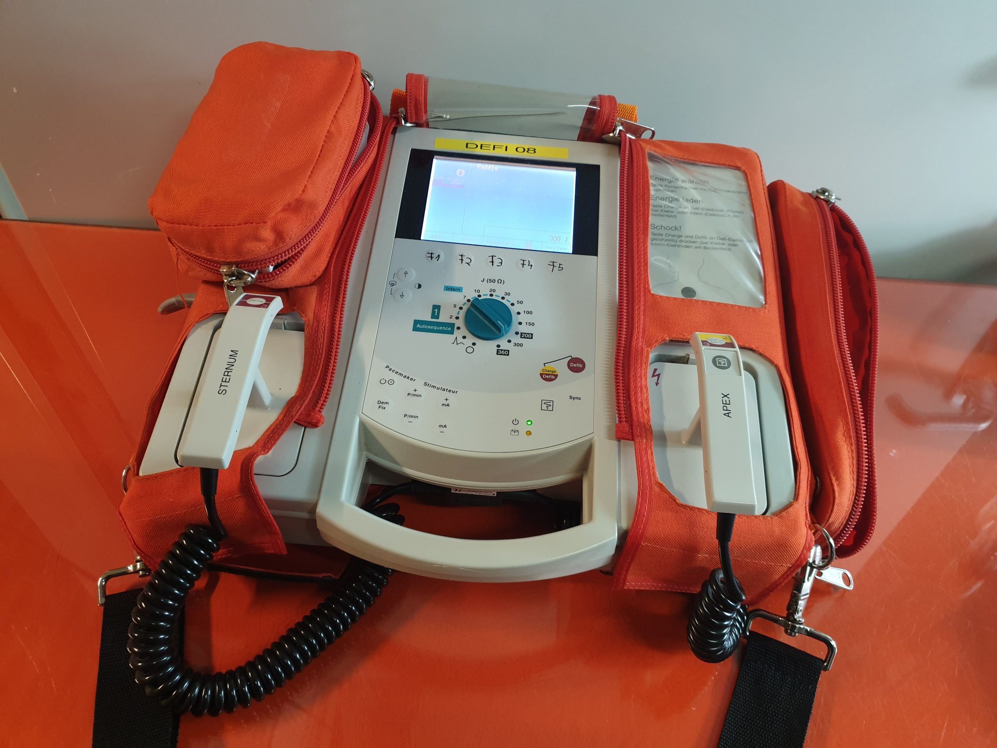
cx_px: 498
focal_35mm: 26
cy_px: 374
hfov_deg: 67.3
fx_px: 749
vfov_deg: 53.1
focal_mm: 4.3
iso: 200
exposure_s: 1/50
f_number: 1.5
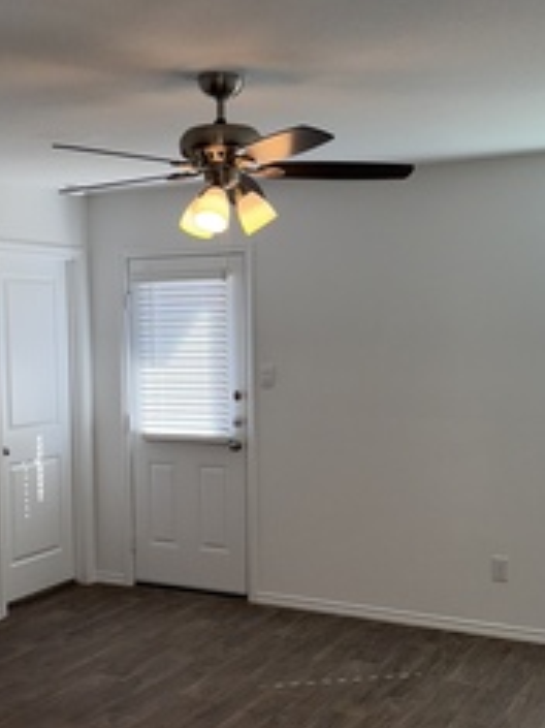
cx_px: 223
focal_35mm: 49
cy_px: 443
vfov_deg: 38.7
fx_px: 1030
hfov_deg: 29.6
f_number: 1.78
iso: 50
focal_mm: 6.76
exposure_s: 1/353
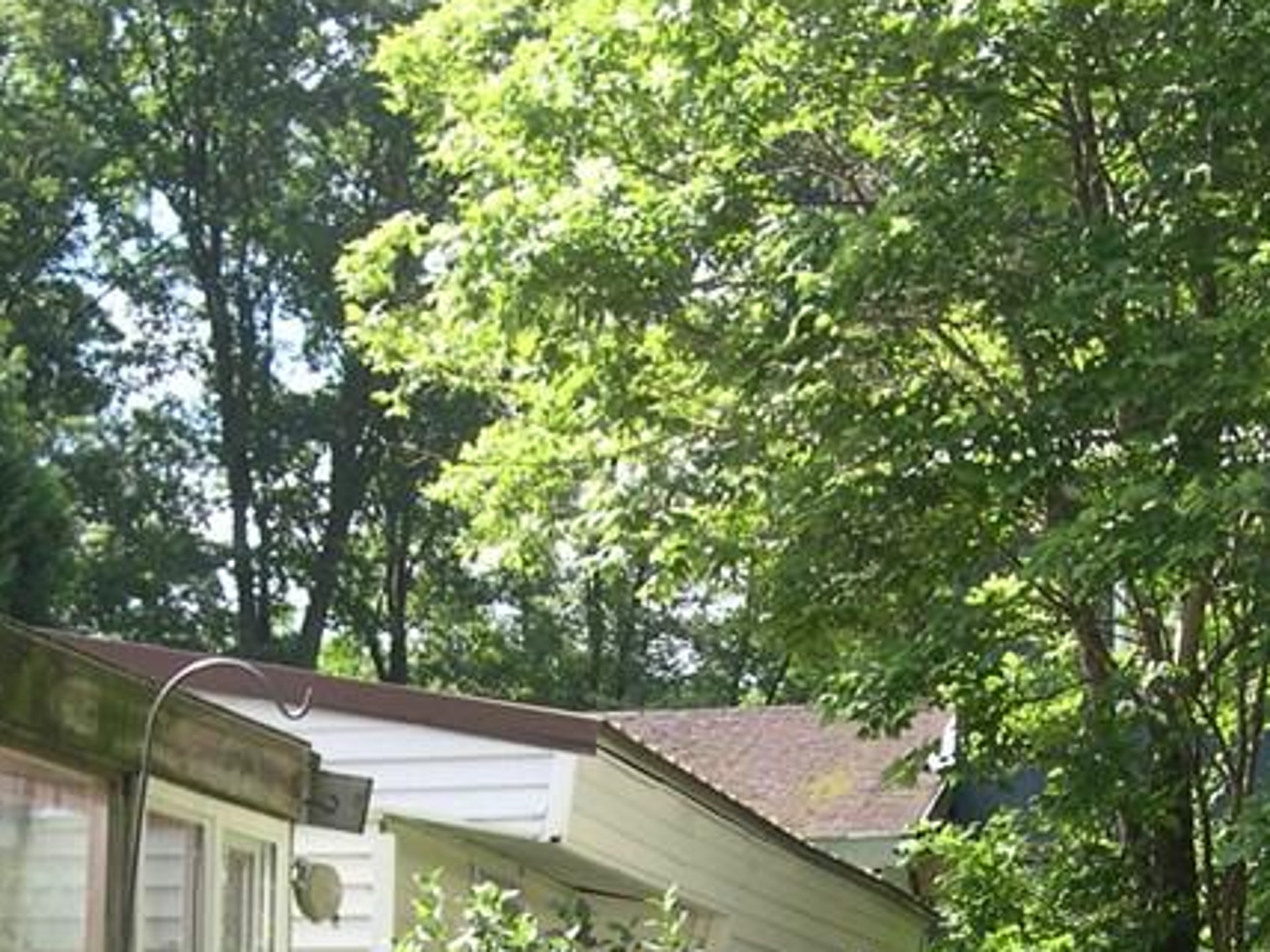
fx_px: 3339
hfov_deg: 21.5
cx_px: 786
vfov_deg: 15.7
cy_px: 1127
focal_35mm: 91
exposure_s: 1/304
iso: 100
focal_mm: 8
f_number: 2.8
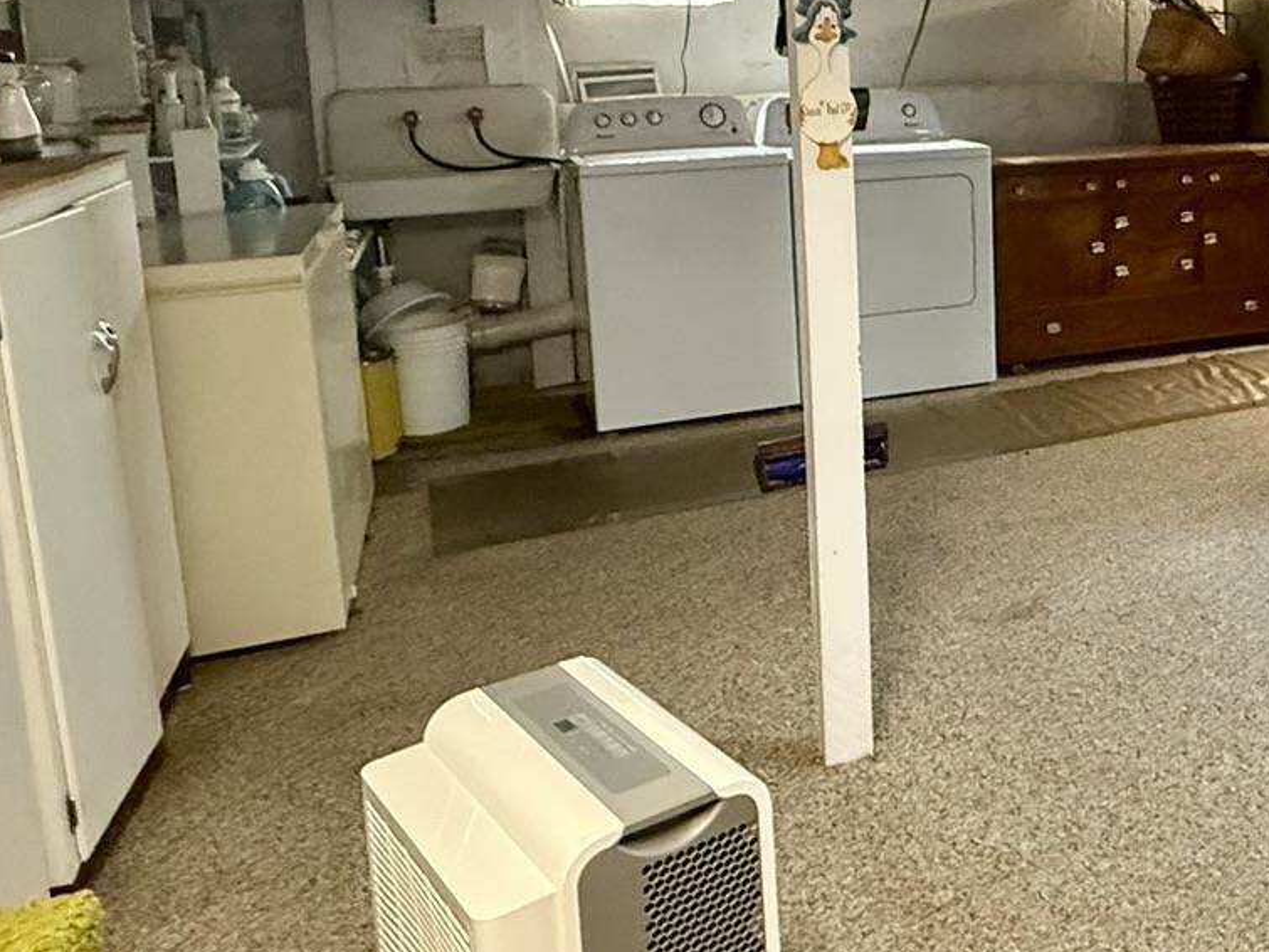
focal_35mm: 38
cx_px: 1116
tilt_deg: -7.2
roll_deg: +0.4
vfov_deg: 36.7
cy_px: 220
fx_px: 1393
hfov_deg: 45.0
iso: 800
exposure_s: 1/60
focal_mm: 2.22
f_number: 2.2
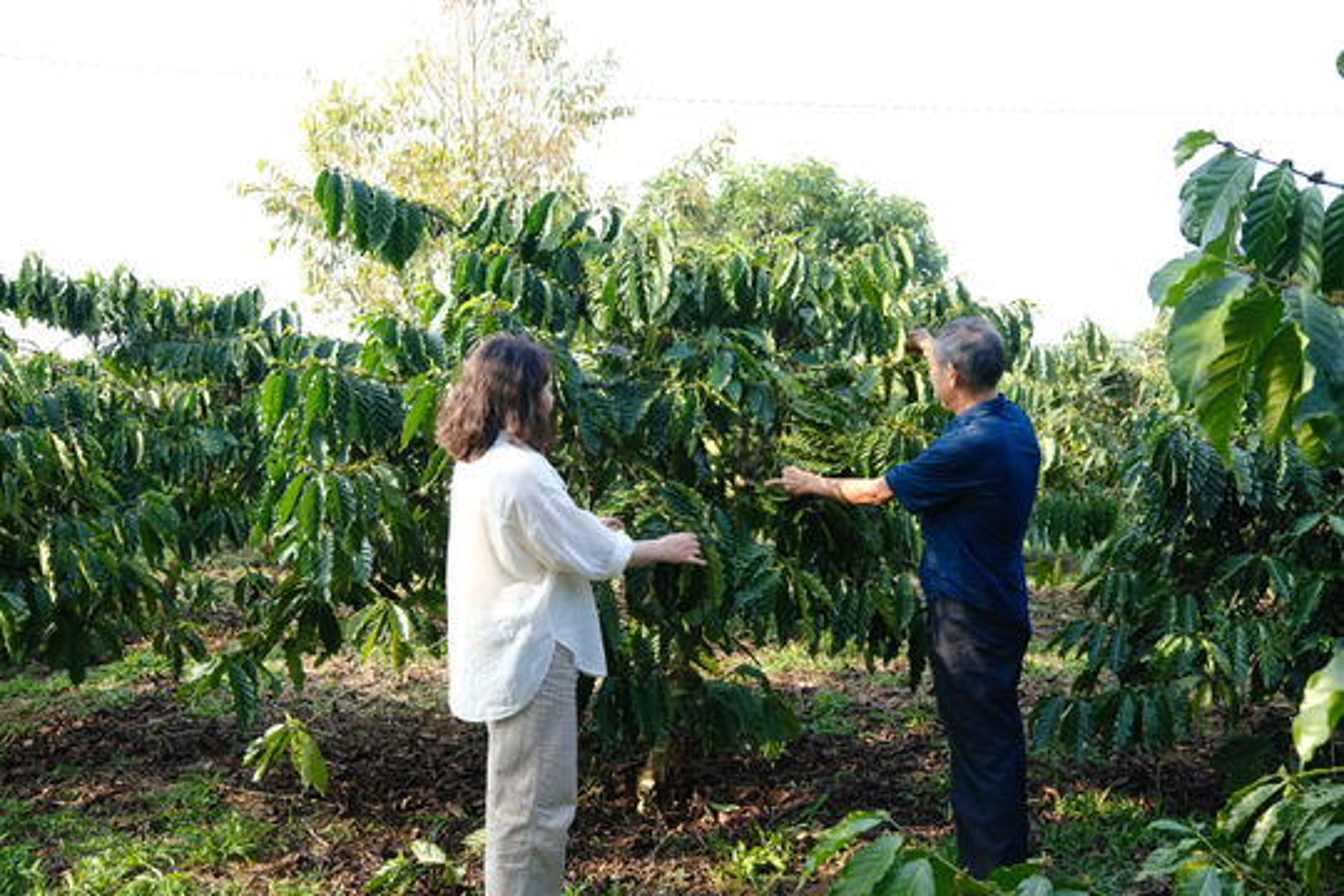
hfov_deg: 61.9
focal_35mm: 30
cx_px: 672
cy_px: 448
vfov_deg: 43.6
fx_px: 1120
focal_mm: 20.2
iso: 1000
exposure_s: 1/800
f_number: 4
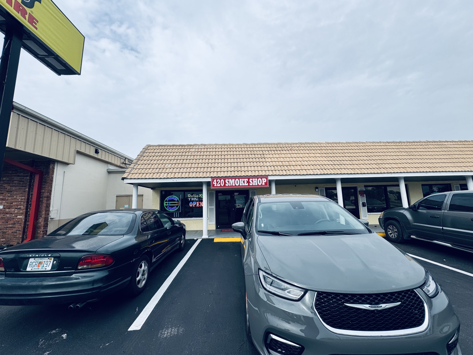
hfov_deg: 102.1
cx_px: 236
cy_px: 178
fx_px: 191
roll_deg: +1.2
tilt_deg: +7.2
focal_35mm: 14
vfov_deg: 85.7
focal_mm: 2.22
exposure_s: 1/1477
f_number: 2.2
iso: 50
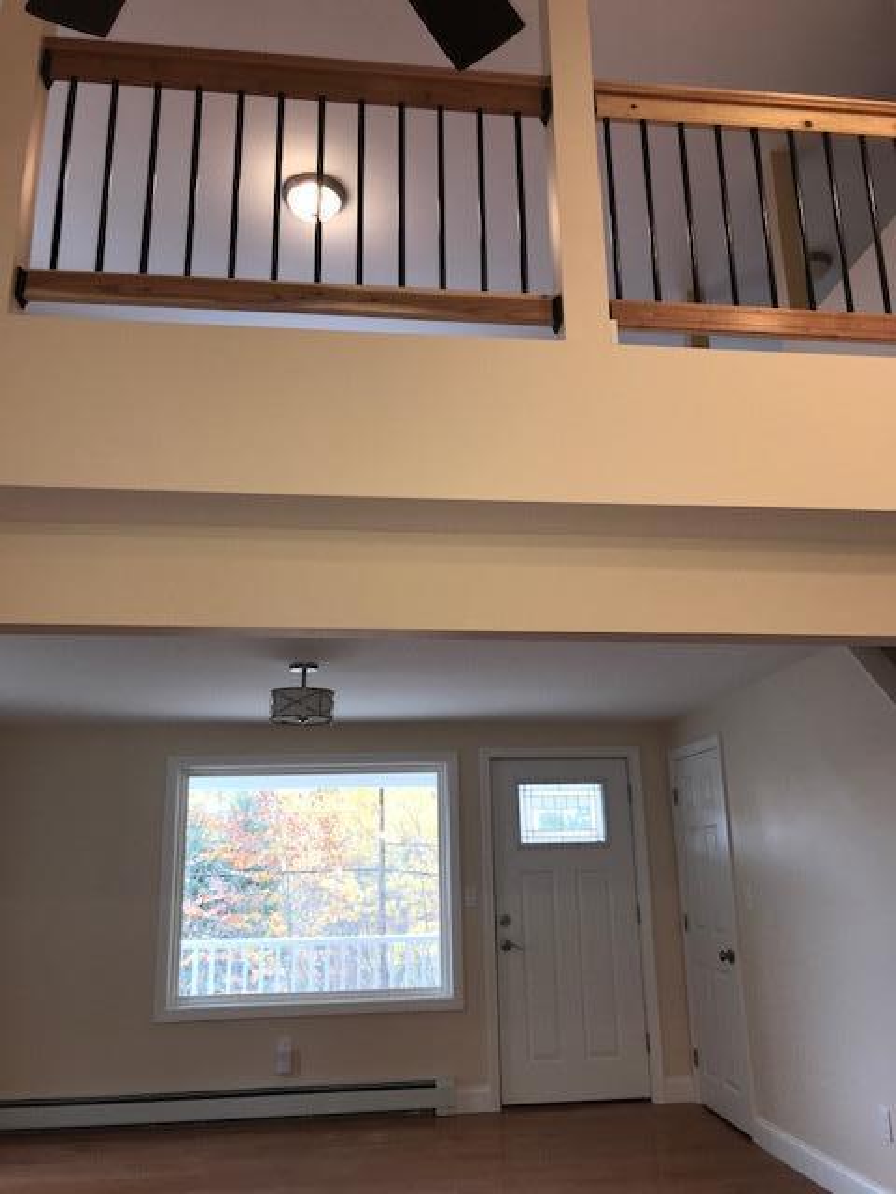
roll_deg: +1.0
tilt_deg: +16.3
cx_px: 448
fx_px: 966
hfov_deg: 49.7
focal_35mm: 28
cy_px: 597
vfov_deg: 63.4
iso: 20
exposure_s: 1/50
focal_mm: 3.99
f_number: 1.8
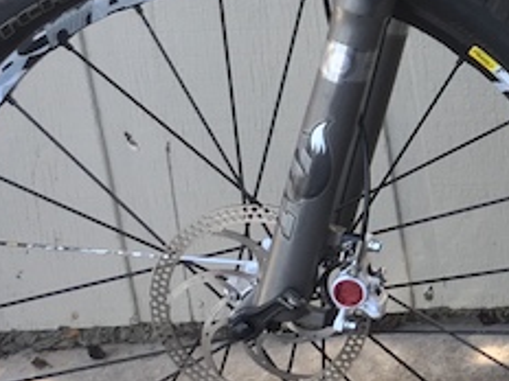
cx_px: 921
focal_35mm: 128
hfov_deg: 13.7
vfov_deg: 11.5
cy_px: 0
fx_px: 1882
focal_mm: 4.15
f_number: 2.2
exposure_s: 1/60
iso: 40
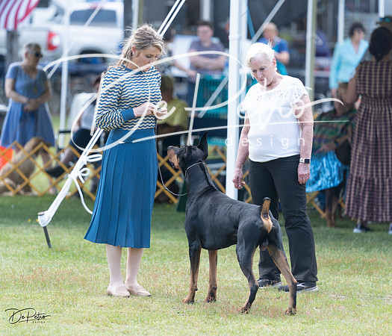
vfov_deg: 6.5
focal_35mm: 249
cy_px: 156
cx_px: 188
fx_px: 2972
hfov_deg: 7.5
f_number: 3.2
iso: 125
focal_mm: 198
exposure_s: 1/500
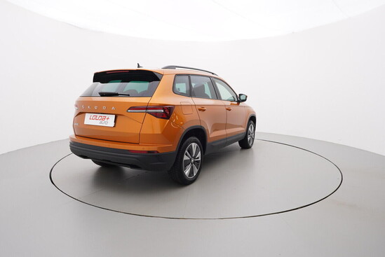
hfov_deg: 77.3
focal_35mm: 22
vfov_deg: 56.2
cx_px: 192
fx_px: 241
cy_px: 128
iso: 200
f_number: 5
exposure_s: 1/80
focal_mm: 15
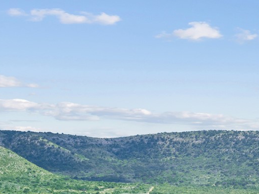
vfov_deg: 8.4
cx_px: 374
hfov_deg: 10.9
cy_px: 216
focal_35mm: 176
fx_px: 1317
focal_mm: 44
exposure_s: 1/100
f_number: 11
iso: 80
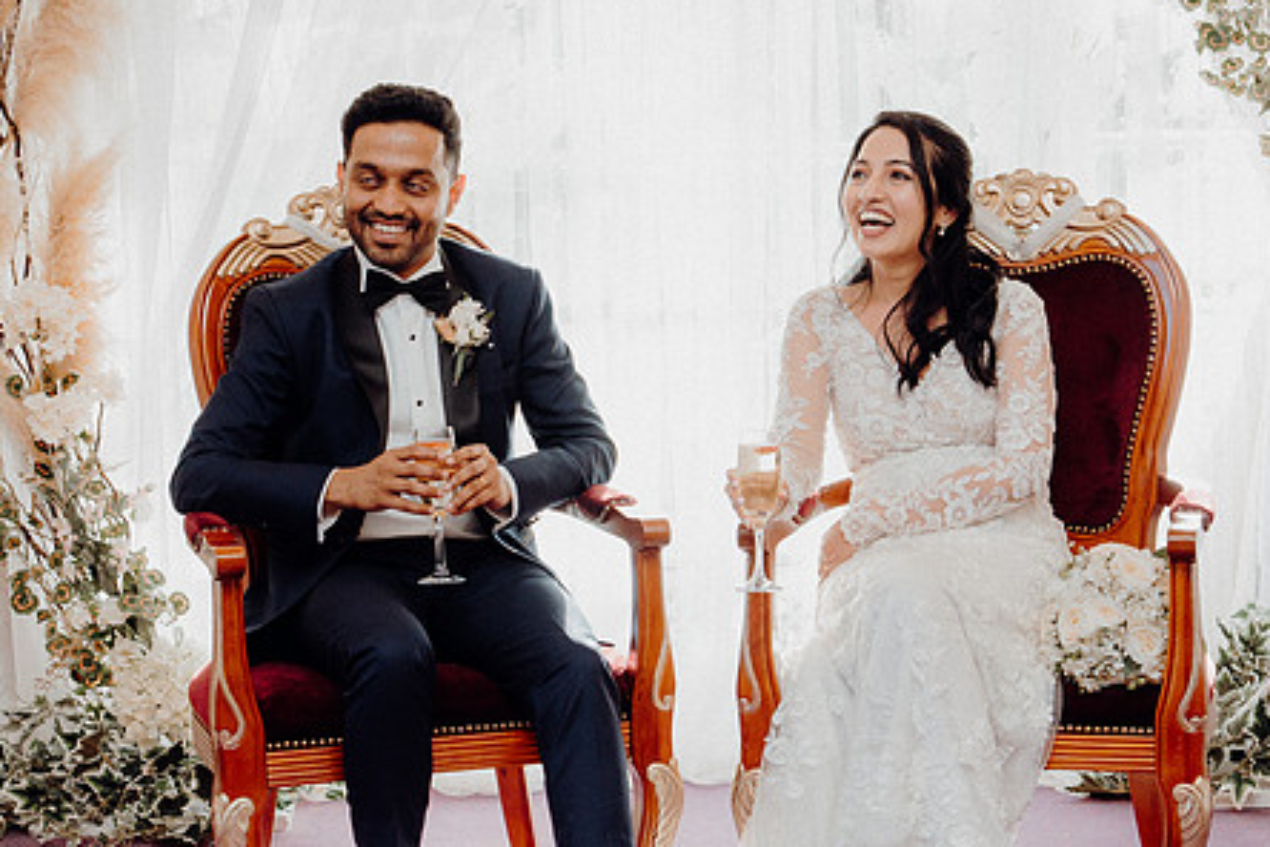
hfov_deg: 20.8
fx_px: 3457
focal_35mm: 98
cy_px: 539
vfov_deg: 13.9
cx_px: 666
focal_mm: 50
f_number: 3.5
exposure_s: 1/200
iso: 125
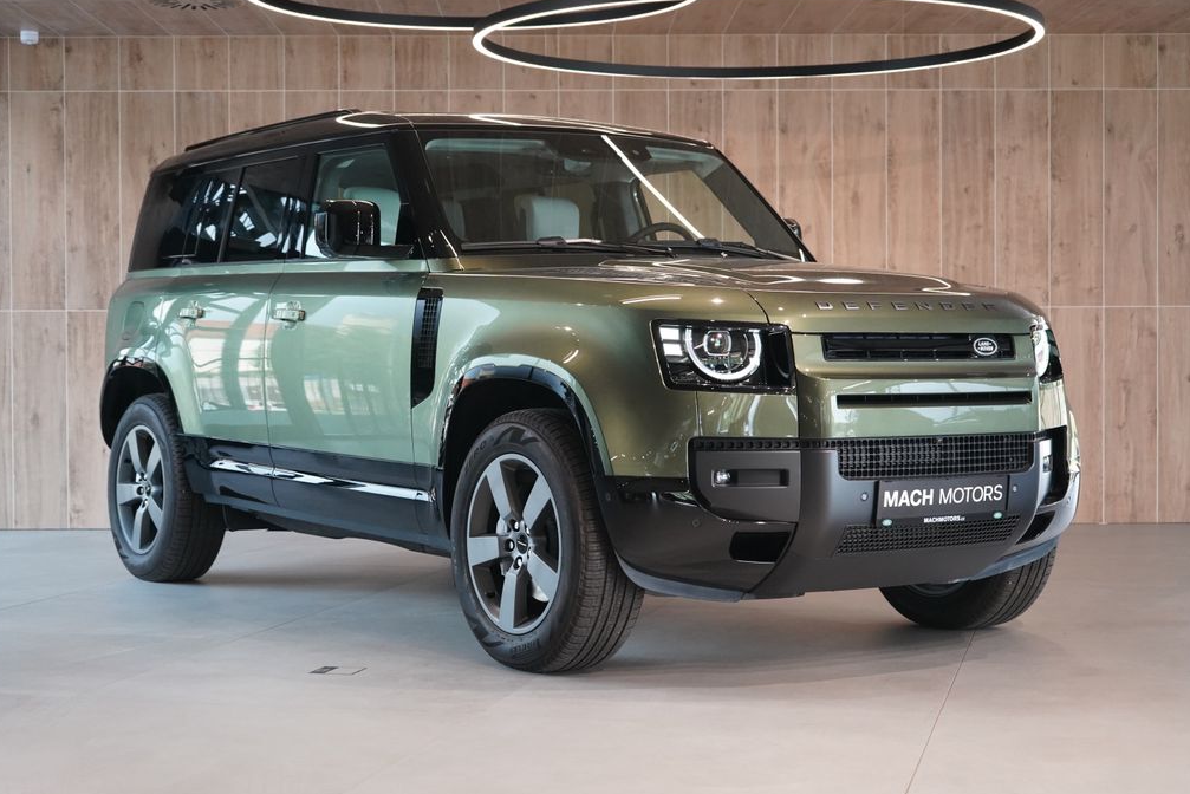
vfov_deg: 22.6
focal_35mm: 60
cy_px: 393
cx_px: 589
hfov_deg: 33.4
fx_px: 1984
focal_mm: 59
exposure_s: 1/160
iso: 4000
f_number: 5
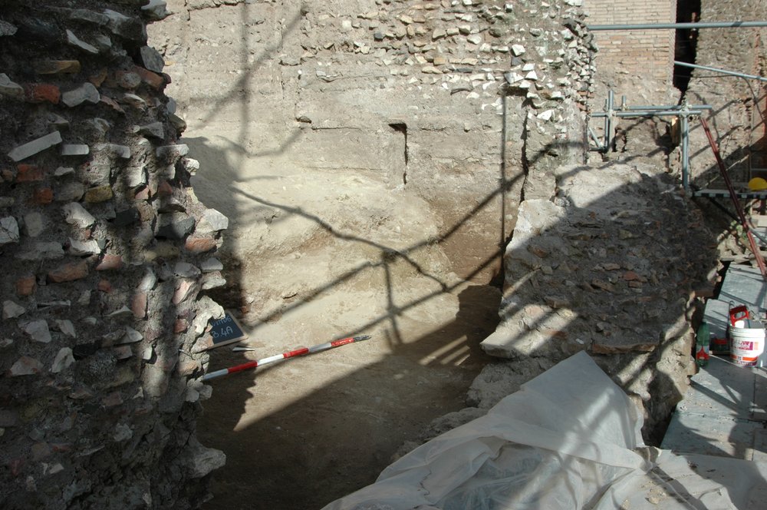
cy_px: 255
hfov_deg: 53.2
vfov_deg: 36.8
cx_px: 384
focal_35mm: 36
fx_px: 766
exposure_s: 1/400
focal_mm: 24
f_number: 10
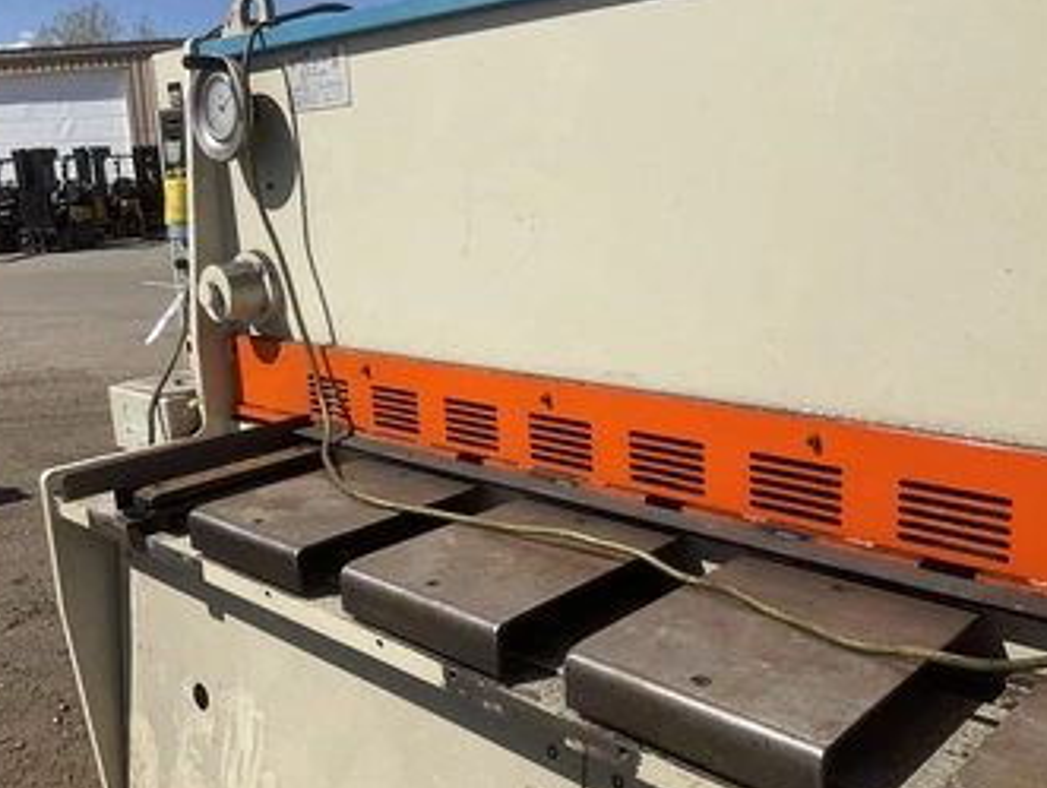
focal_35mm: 35
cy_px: 415
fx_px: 1060
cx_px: 484
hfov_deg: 52.5
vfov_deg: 40.8
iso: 25
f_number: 1.8
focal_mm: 3
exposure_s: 1/3125
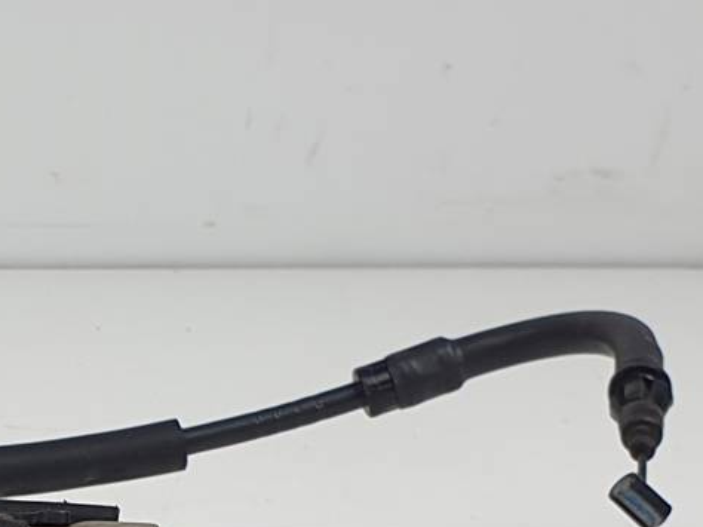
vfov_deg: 17.7
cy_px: 635
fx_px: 1604
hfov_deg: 21.8
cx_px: -254
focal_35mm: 79
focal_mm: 4.3
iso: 50
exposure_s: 1/201
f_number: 2.4
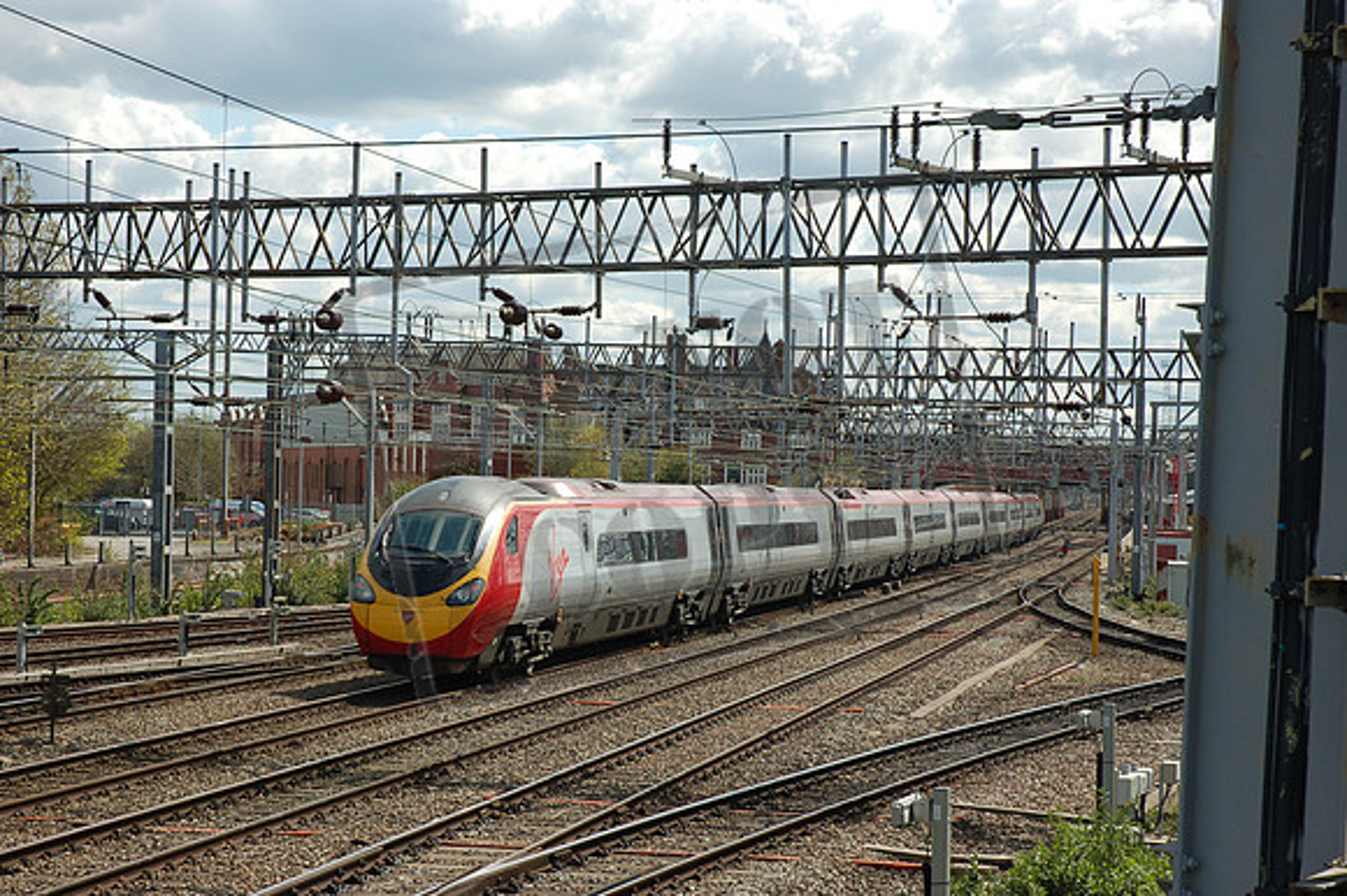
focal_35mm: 78
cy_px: 448
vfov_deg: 17.5
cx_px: 674
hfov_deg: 26.0
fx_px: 2917
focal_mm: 52
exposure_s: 1/320
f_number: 9
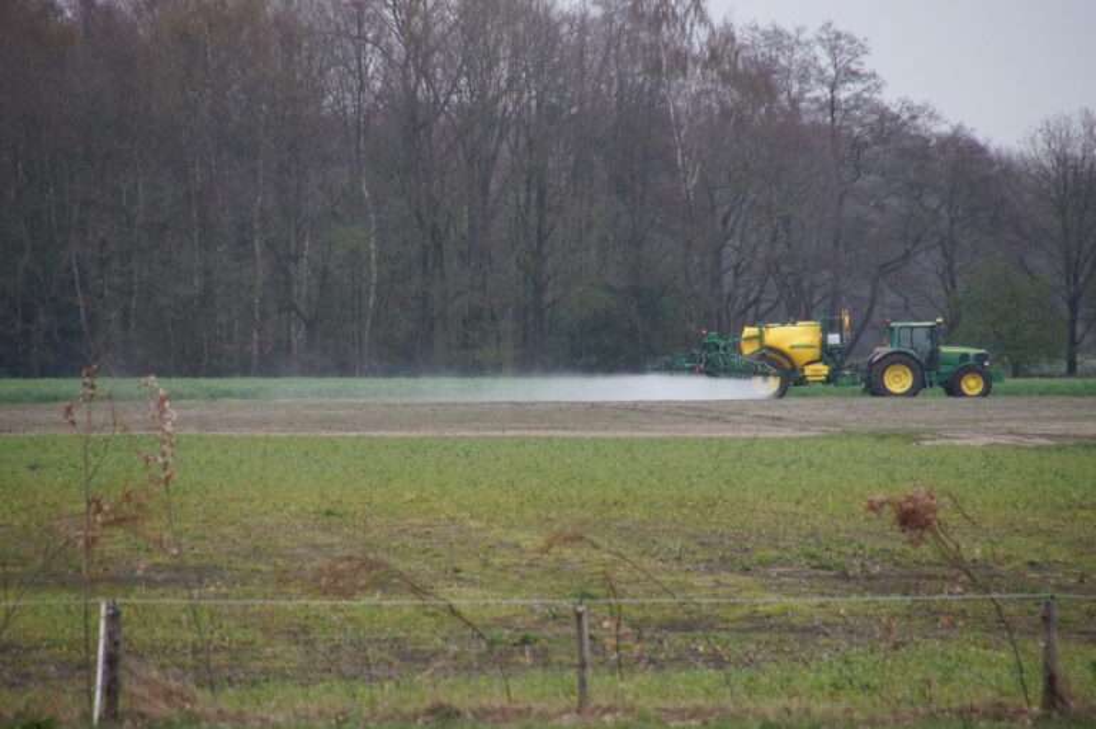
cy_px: 364
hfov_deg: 6.9
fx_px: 9127
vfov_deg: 4.6
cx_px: 548
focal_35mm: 300
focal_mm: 200
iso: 2000
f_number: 6.3
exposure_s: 1/320
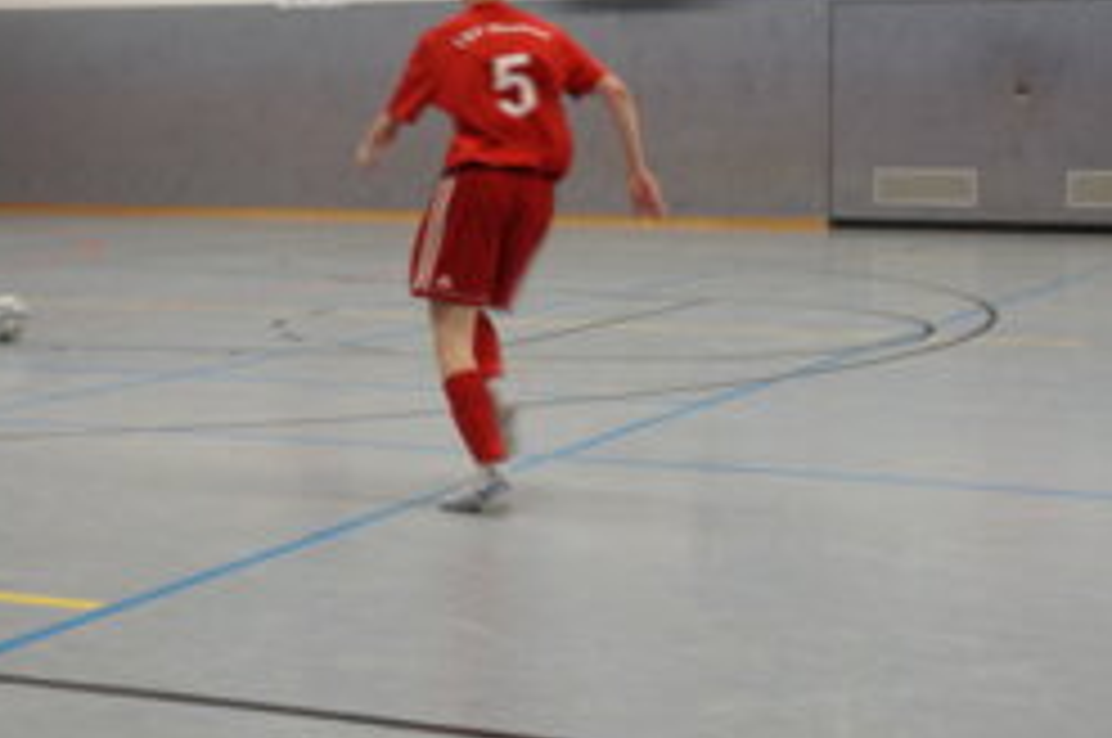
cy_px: 189
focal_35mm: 68
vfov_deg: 19.8
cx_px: 590
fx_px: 2098
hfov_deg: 29.7
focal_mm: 28
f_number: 4
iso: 500
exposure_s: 1/60
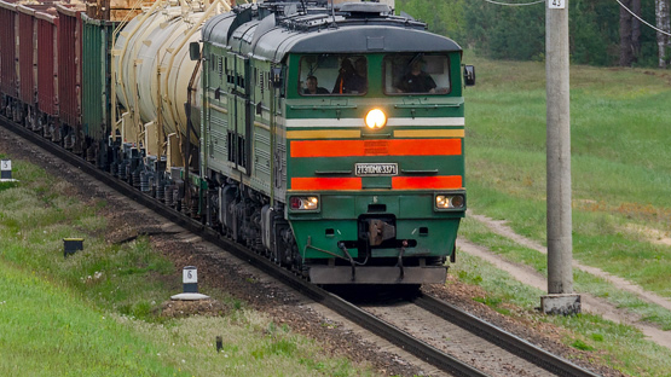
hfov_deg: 2.5
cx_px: 204
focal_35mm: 881
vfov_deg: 1.4
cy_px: -53
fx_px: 15673
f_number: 8
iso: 200
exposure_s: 1/400
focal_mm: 240
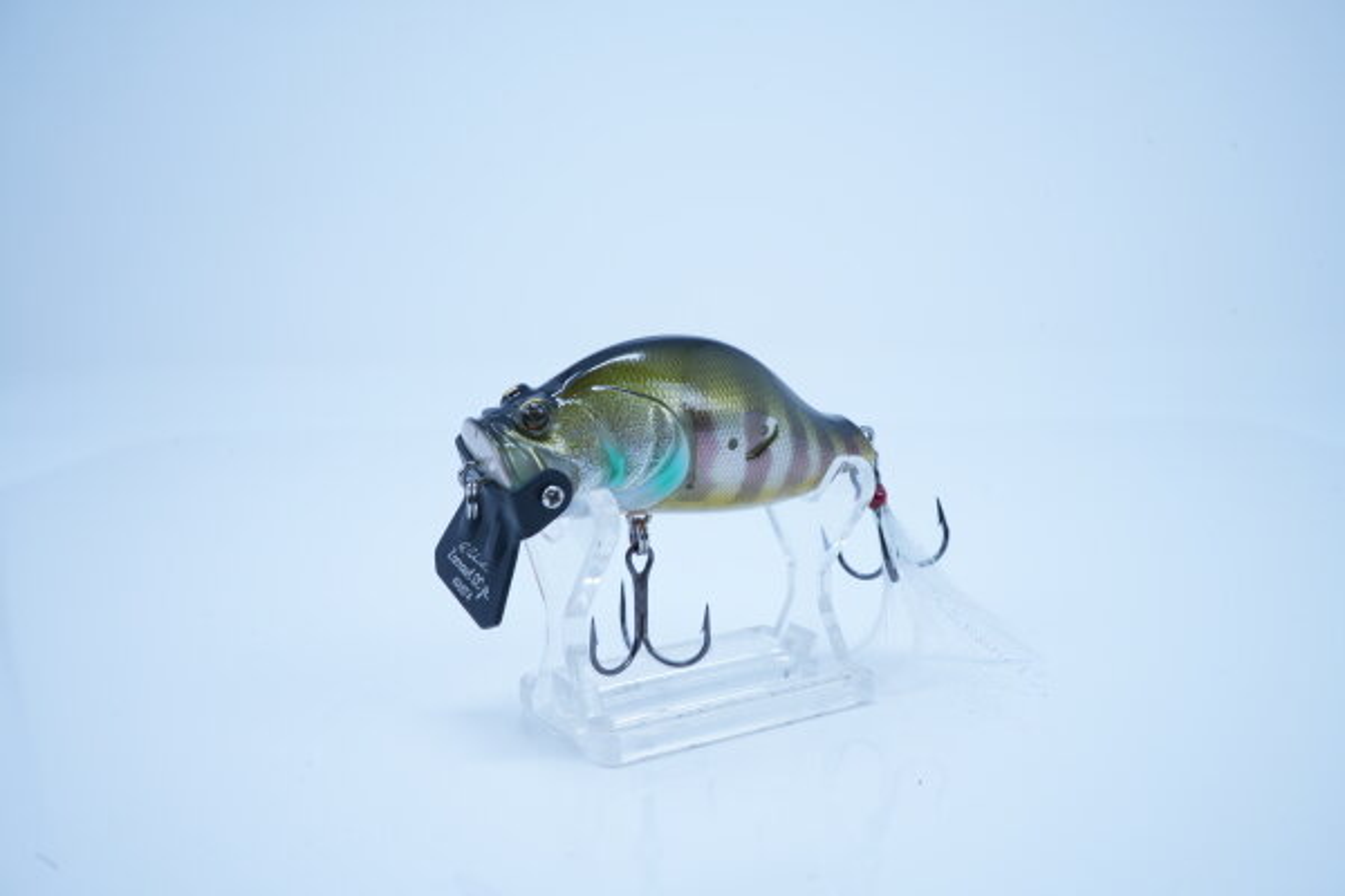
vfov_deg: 40.0
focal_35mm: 33
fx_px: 1233
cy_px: 448
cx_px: 672
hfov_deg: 57.2
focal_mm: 33
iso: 100
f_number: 13
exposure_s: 1/8
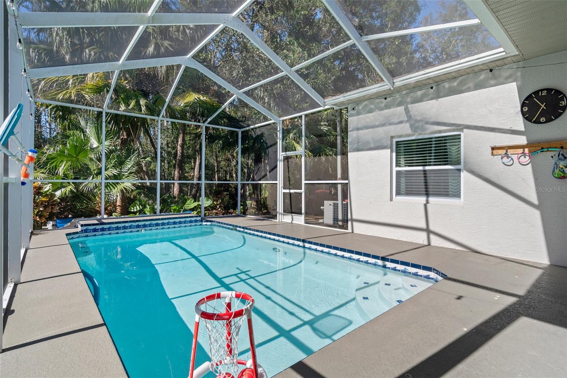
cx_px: 284
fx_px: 268
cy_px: 189
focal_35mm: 17
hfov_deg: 93.3
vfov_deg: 70.4
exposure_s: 1/125
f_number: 8
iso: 320
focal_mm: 17
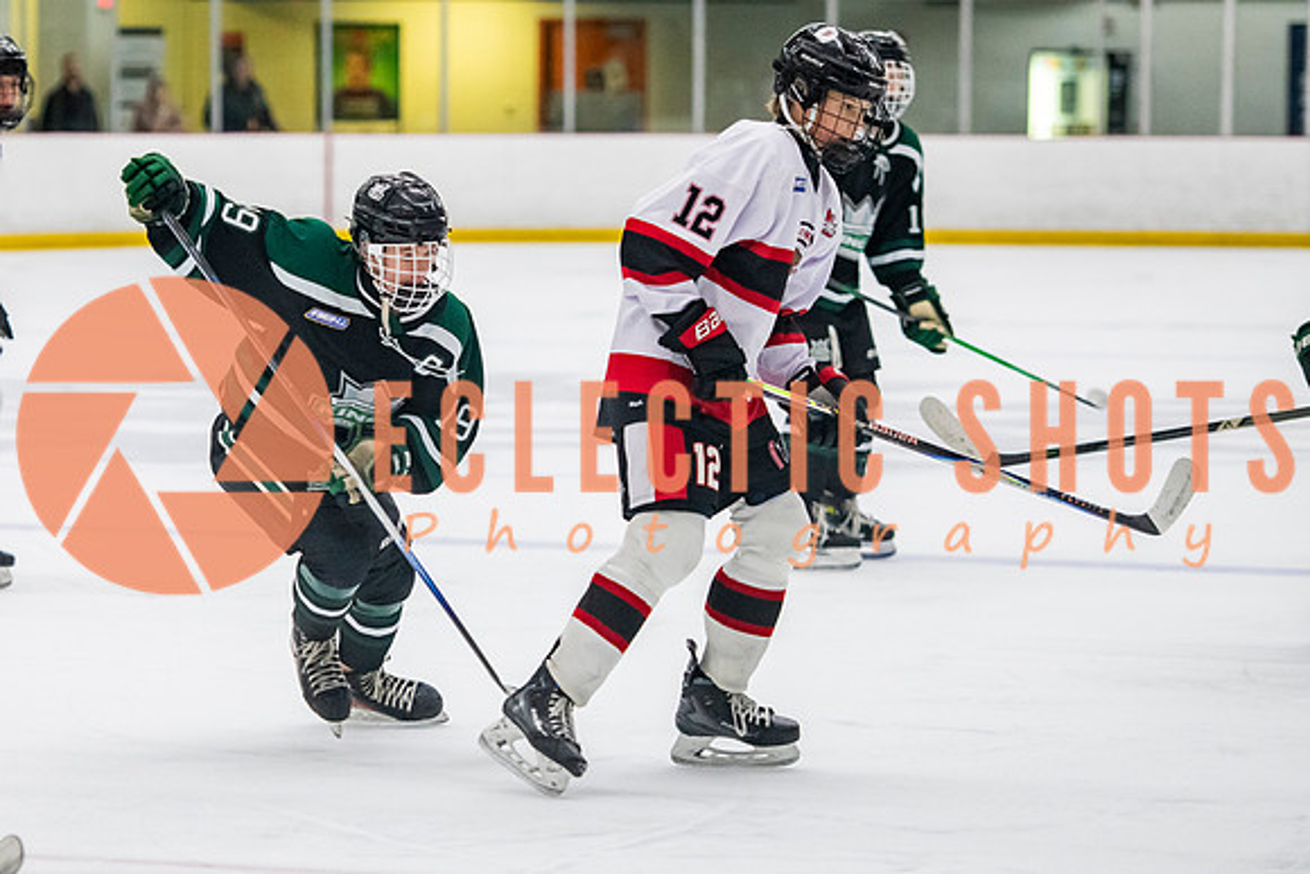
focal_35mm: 183
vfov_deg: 7.5
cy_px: 458
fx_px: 6662
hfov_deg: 11.2
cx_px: 344
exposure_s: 1/640
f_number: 3.2
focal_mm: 116
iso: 3200
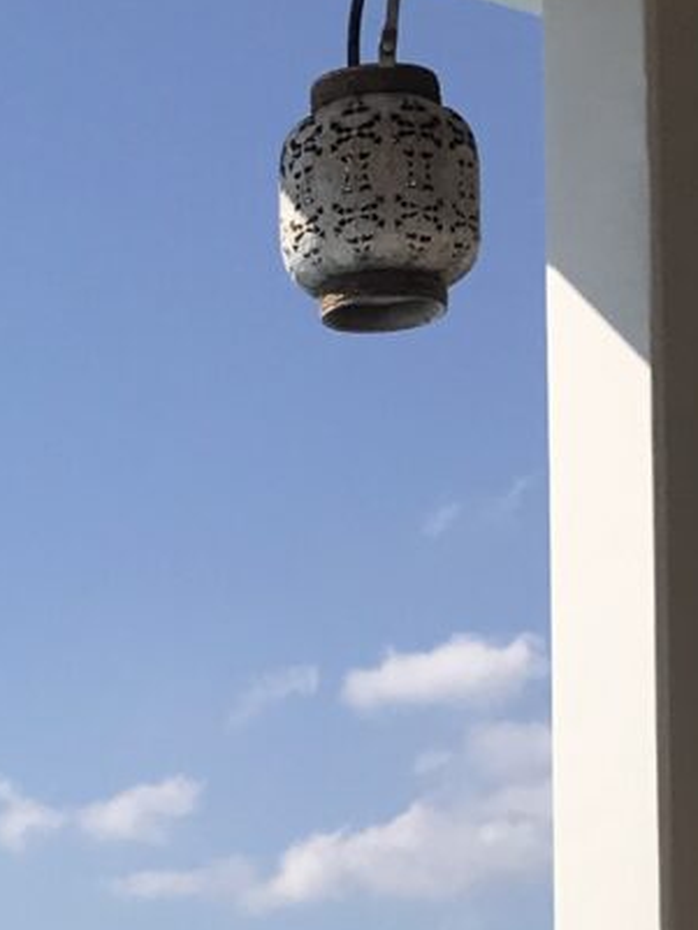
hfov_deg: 10.9
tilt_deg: +1.4
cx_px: -86
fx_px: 3601
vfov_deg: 13.8
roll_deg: -0.3
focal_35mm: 134
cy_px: 1385
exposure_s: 1/4367
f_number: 1.8
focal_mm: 3.99
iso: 20
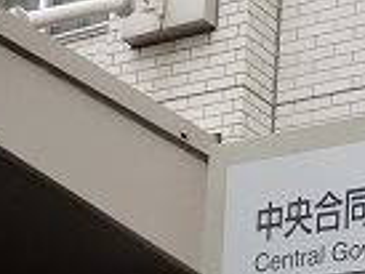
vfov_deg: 10.6
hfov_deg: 14.4
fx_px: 1435
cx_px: 302
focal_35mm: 136
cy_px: 391
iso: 100
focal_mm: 8
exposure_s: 1/125
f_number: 3.8
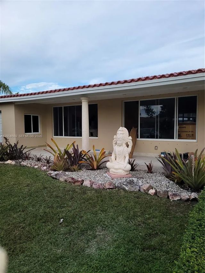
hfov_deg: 53.1
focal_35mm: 26
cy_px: 136
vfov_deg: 67.3
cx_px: 102
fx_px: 205
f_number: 1.8
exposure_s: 1/885
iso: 40
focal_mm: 5.4
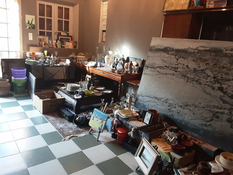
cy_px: 88
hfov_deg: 63.4
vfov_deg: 49.7
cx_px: 116
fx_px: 188
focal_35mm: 28
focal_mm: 2.9
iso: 160
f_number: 1.9
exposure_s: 1/25
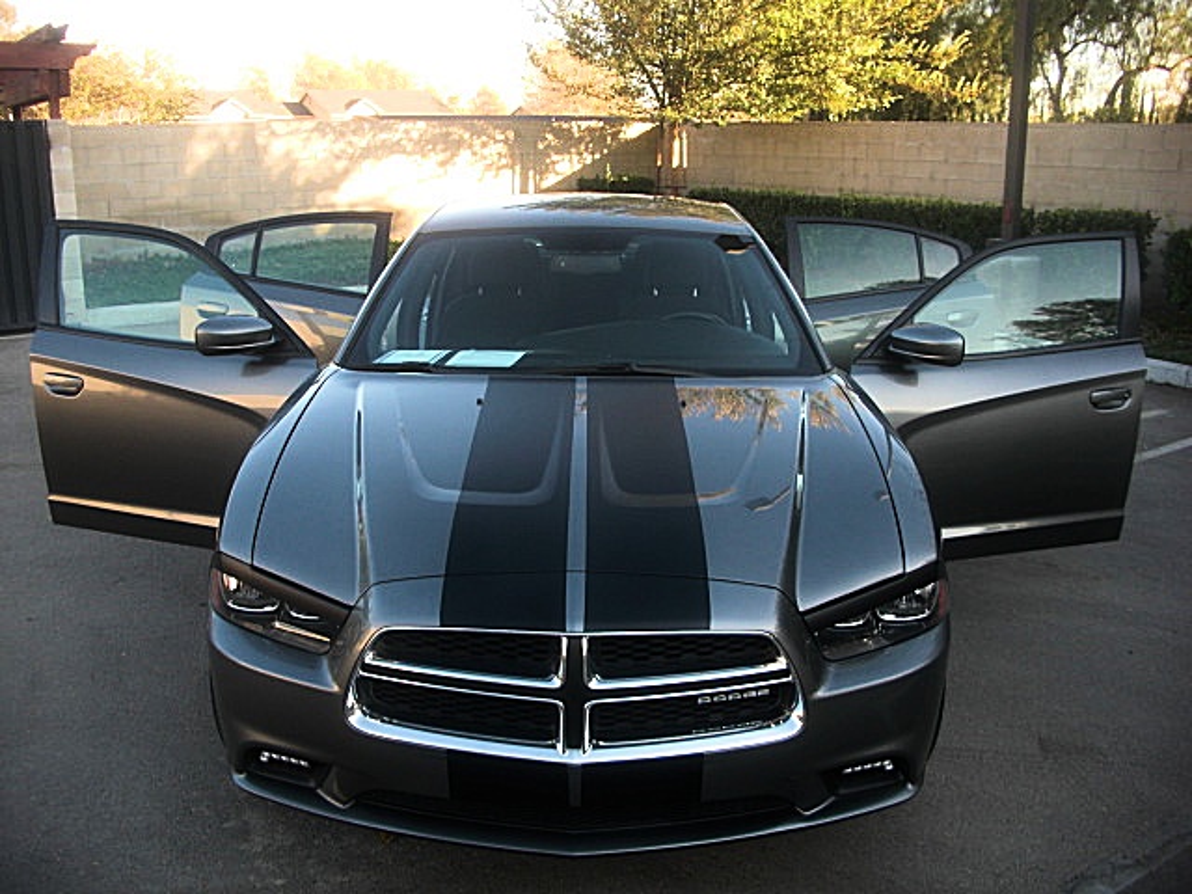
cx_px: 596
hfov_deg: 51.4
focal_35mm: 36
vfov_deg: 39.7
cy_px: 447
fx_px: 1240
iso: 50
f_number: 2.8
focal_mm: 6.3
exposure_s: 1/100
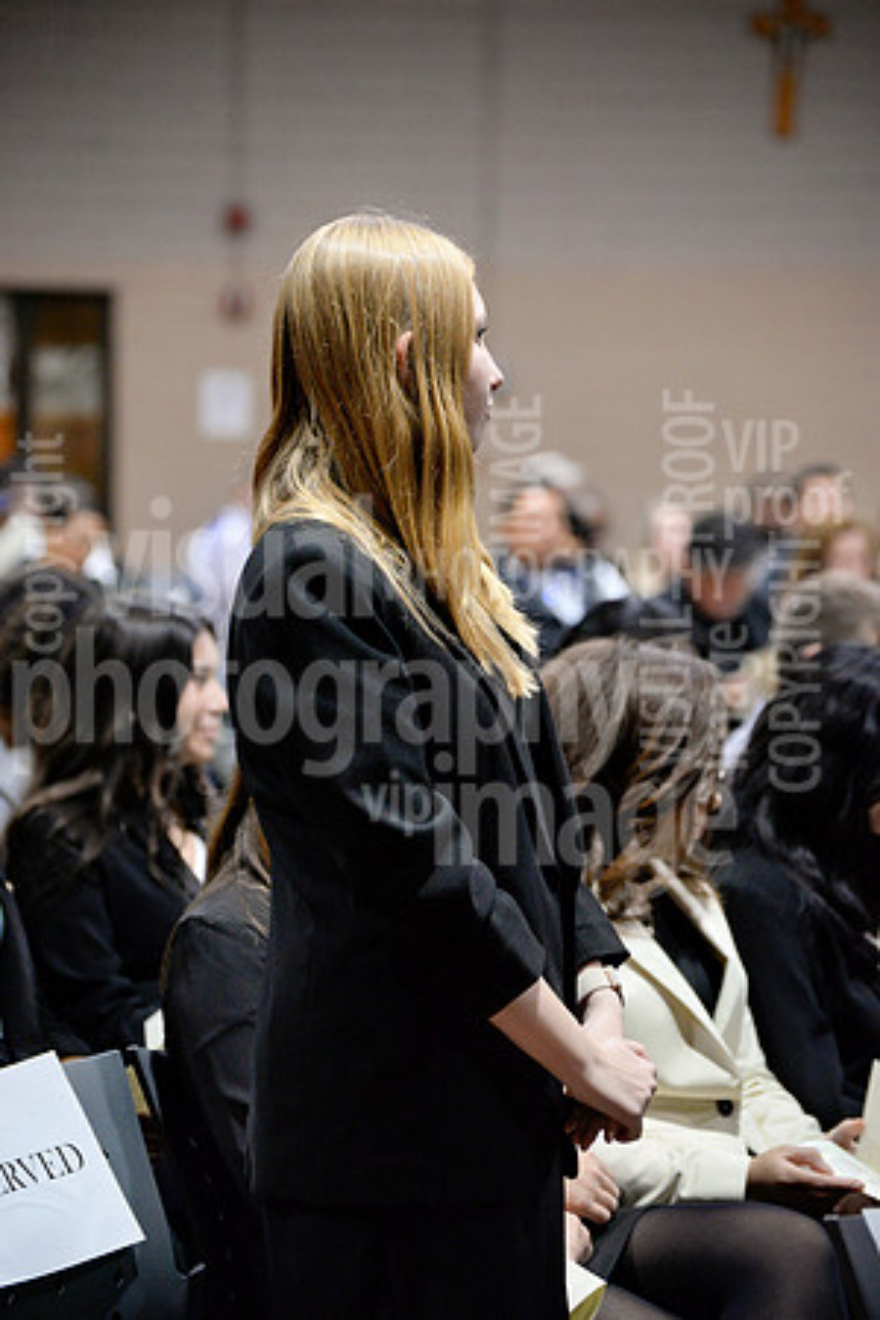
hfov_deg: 10.2
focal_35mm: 135
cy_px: 660
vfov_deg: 15.2
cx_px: 440
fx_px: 4950
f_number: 5
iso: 4000
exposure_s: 1/160
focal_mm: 135
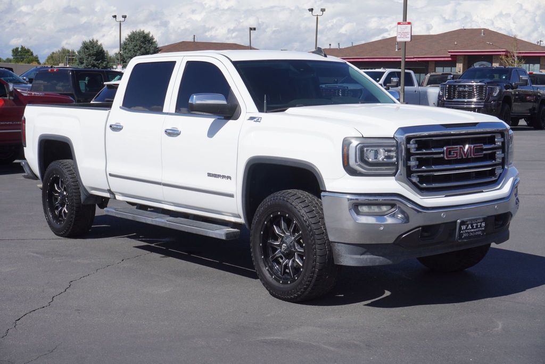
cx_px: 272
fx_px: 886
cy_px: 182
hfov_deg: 34.2
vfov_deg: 23.2
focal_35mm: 58
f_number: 9
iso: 100
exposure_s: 1/320
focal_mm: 39
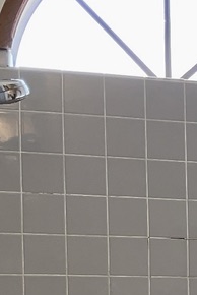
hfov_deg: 12.8
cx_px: 333
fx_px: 811
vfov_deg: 19.4
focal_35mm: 99
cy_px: 357
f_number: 1.8
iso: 32
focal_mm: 3
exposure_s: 1/129
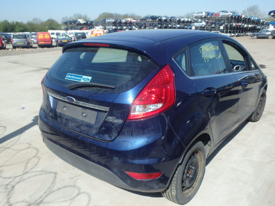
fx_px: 238
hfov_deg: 60.0
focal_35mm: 30
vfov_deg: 46.8
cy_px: 103
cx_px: 138
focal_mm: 5.4
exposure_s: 1/640
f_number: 4.1
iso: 125
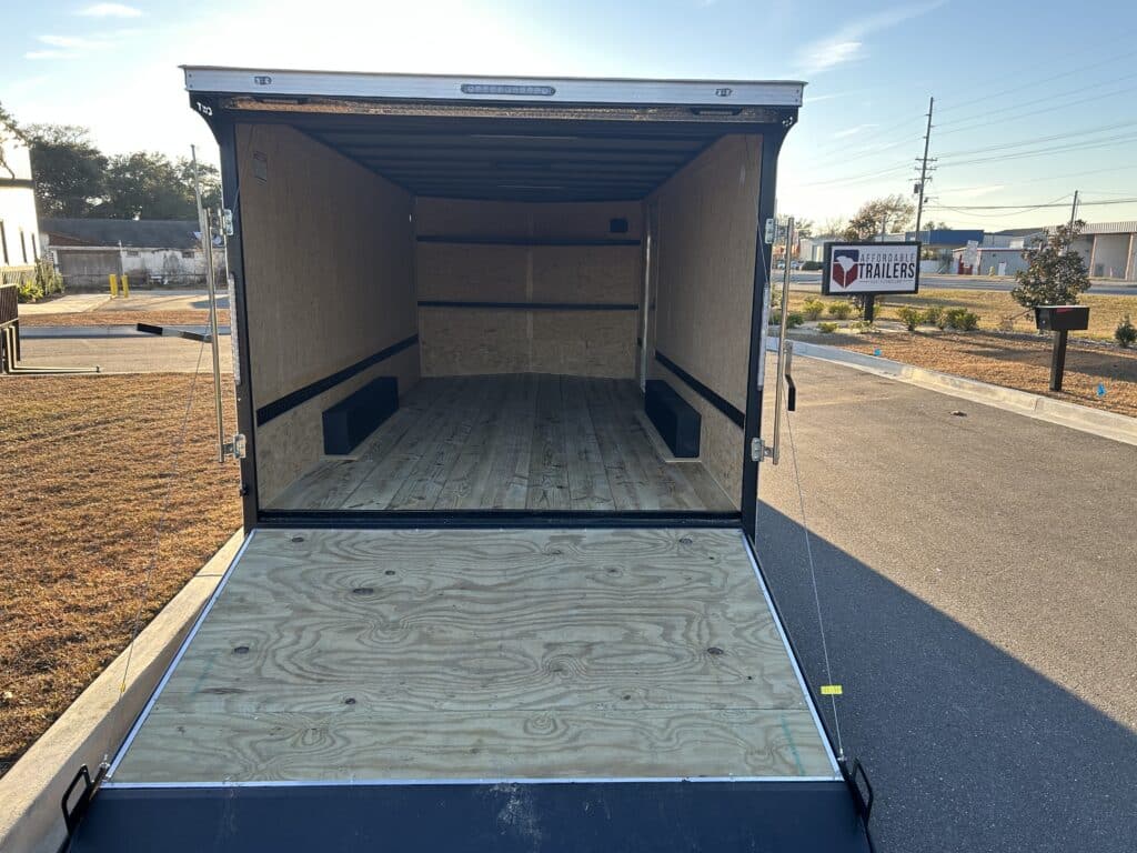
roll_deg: +0.2
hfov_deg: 67.3
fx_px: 854
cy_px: 426
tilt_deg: -11.6
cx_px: 568
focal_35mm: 26
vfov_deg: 53.1
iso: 50
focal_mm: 5.7
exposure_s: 1/539
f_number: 1.5
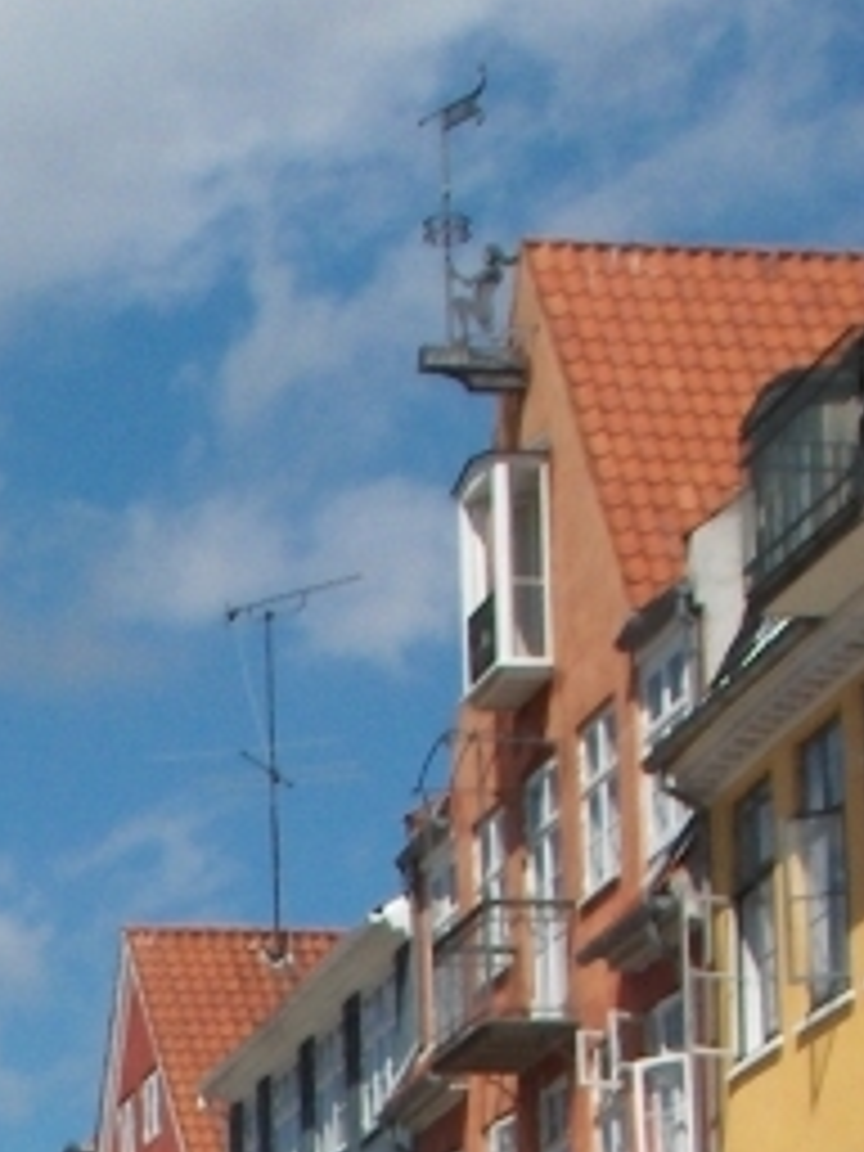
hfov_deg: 9.0
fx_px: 5192
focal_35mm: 156
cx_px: -767
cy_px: 2160
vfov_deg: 11.6
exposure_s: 1/1250
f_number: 4.8
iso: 100
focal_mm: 8
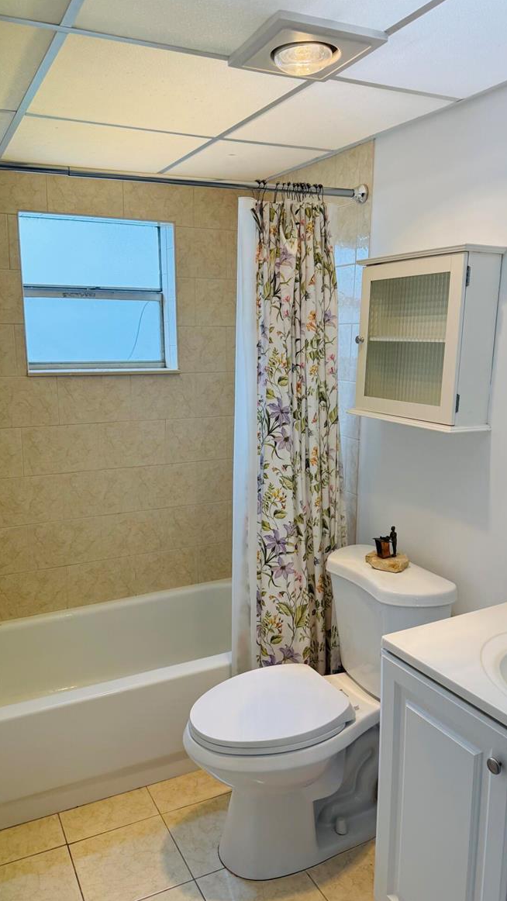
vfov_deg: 69.8
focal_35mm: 27
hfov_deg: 42.9
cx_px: 233
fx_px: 645
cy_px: 462
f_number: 1.78
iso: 100
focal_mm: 6.76
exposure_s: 1/310
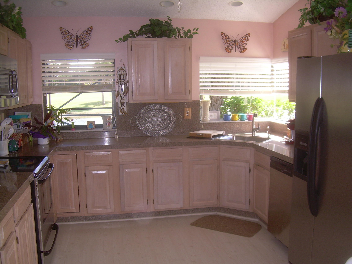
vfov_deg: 37.7
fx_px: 386
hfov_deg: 49.0
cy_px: 132
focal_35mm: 38
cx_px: 176
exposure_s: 1/60
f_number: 2.8
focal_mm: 6.3
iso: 50
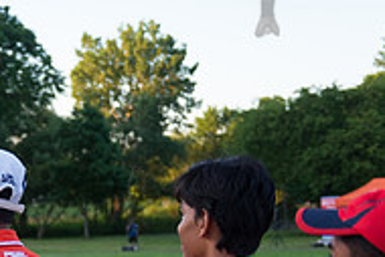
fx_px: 1241
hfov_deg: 16.6
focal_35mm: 116
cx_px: -126
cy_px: 294
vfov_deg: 11.6
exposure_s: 1/2000
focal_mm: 38
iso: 1600
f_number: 2.8
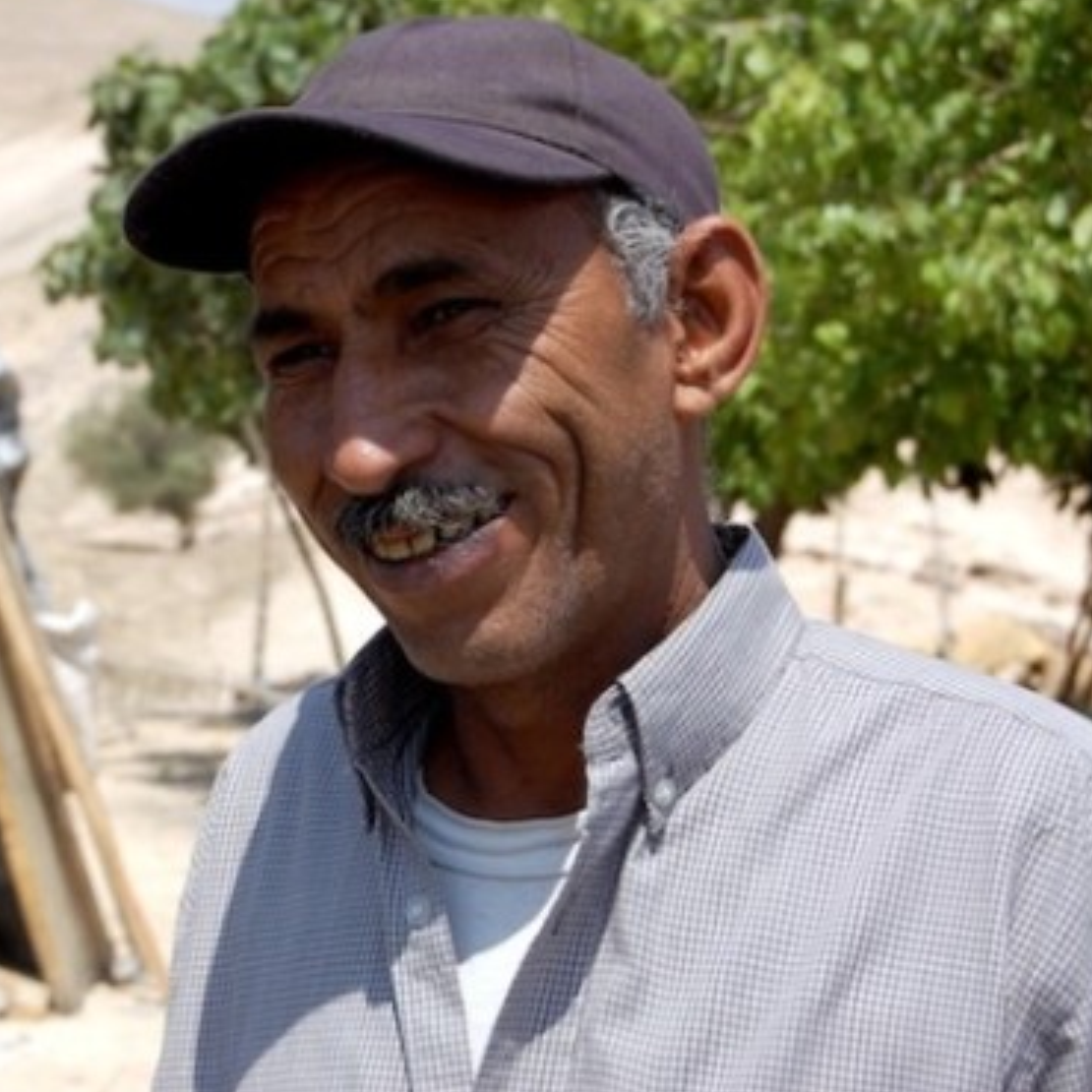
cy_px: 536
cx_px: 316
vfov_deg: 15.9
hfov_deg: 15.8
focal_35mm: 110
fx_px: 3914
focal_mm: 55
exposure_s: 1/320
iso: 200
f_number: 9
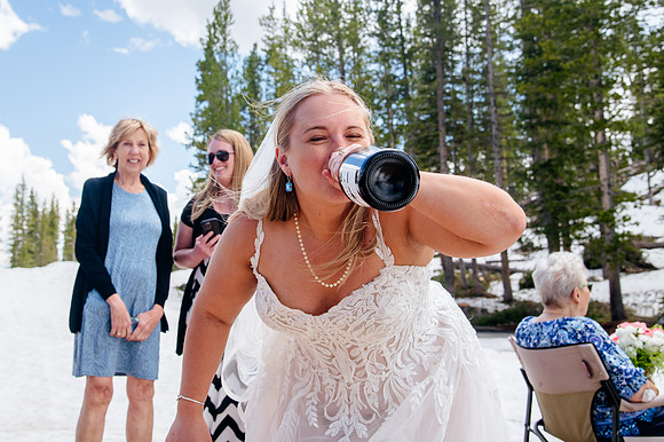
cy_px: 163
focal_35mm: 50
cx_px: 245
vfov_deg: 26.6
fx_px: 930
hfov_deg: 39.0
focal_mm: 40
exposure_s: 1/160
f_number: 7.1
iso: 400
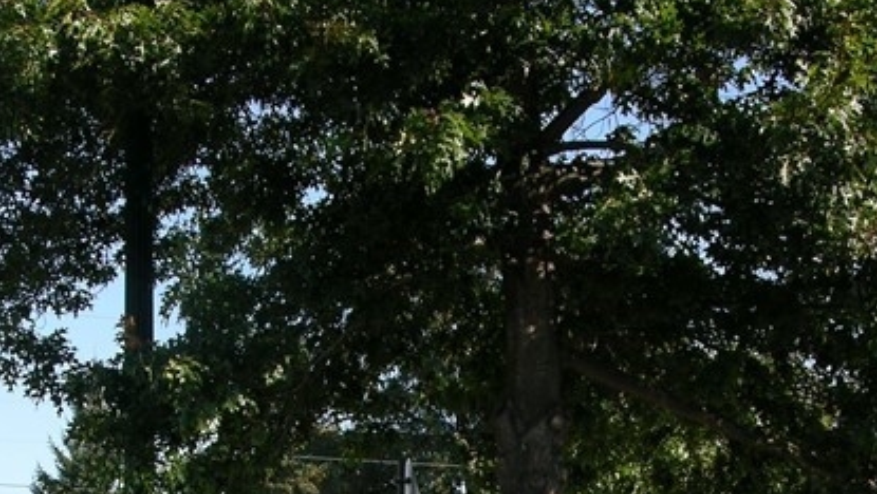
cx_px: 385
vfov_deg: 12.3
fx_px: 2187
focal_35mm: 94
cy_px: 747
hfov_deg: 22.7
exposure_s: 1/175
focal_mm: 8.9
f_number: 5
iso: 50
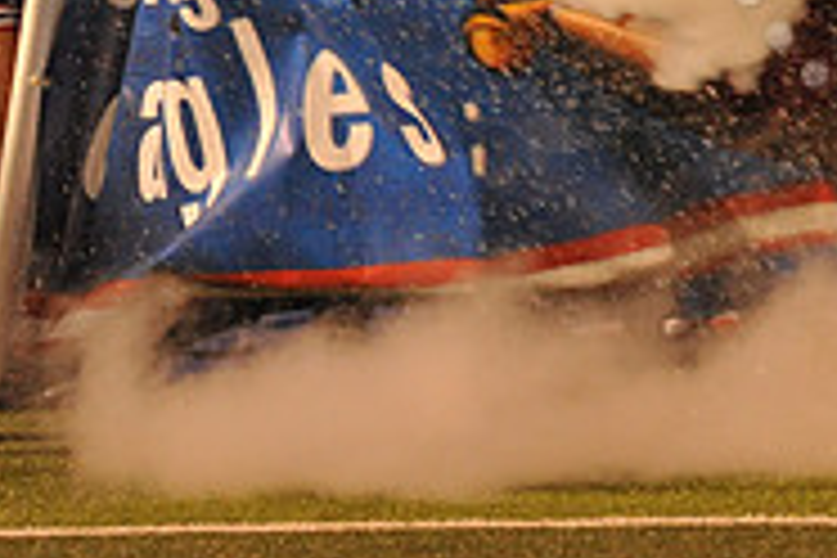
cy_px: -234
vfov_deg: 2.8
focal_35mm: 482
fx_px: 11206
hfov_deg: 4.3
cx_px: 1102
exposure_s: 1/160
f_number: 7.1
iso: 5000
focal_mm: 155
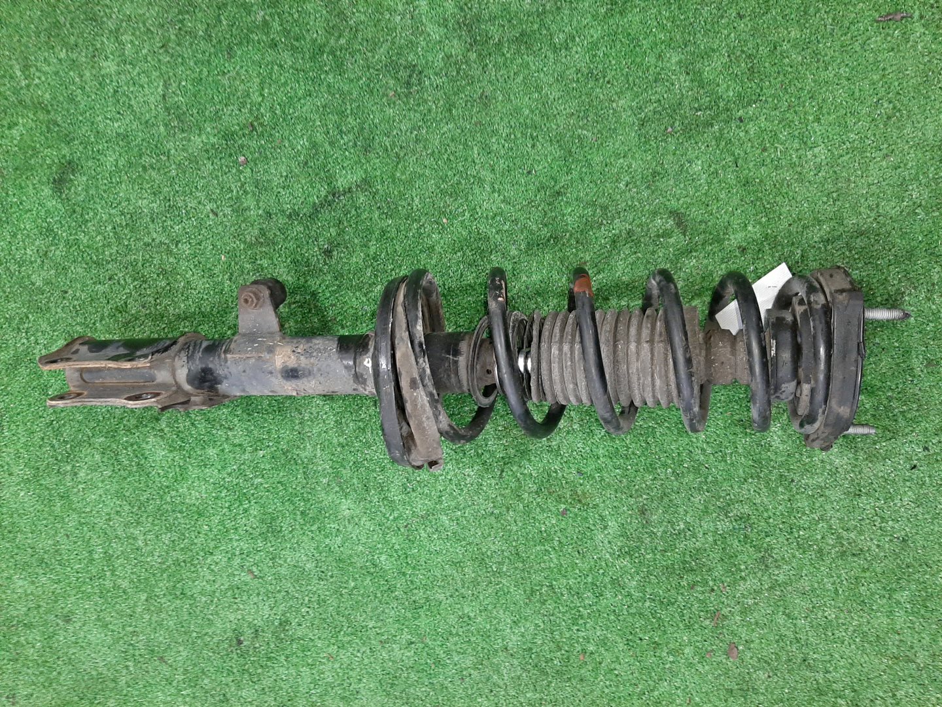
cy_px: 354
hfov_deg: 67.3
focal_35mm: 26
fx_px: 708
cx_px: 471
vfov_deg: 53.1
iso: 217
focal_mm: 3.93
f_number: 1.7
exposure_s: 1/33
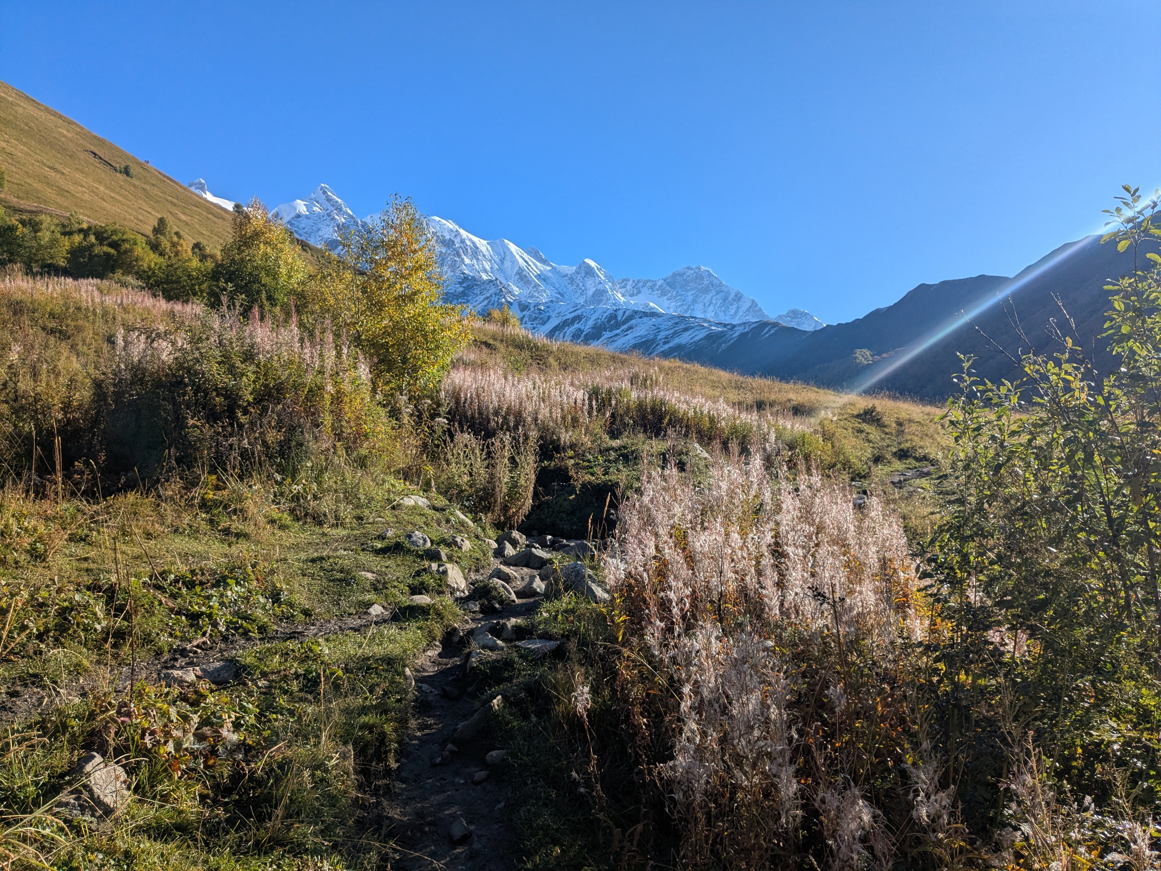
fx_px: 906
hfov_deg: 65.3
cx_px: 580
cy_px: 436
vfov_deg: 51.4
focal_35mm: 27
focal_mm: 4.38
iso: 57
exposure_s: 1/3344
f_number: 1.73
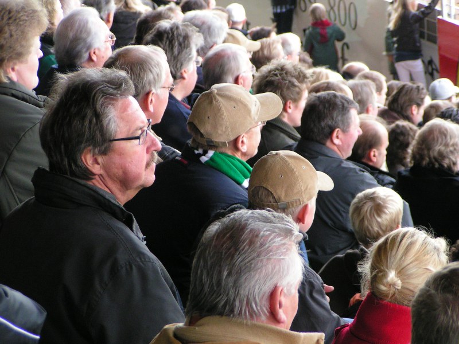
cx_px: 230
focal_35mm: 188
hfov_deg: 10.5
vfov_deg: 7.9
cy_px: 172
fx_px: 2493
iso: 200
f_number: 3.5
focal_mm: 28.8
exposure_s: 1/100
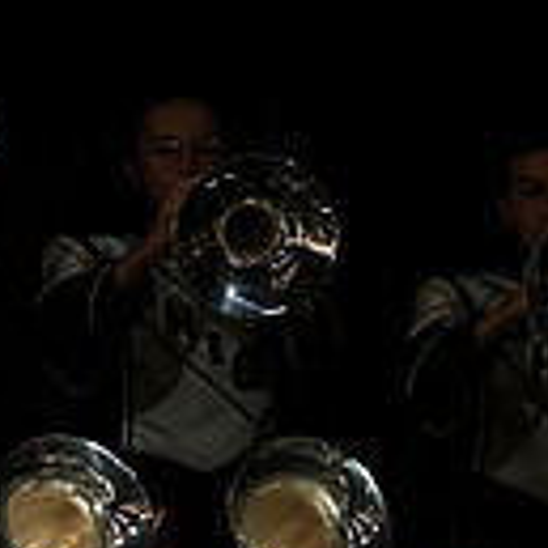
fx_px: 20525
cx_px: -527
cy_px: 476
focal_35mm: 1146
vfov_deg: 1.5
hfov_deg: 1.5
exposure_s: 1/500
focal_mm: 300
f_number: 2.8
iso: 3200
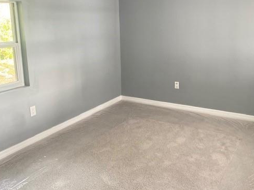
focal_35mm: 34
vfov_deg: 41.5
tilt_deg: -11.8
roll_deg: -0.5
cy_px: 72
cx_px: 159
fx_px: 250
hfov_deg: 53.3
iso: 250
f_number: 1.8
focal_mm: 4.25
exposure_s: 1/60
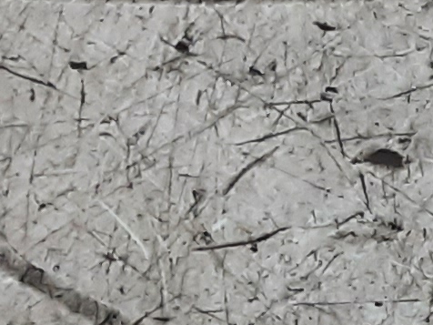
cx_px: 1310
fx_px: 2314
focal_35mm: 185
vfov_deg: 8.0
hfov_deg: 8.8
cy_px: 157
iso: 125
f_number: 1.9
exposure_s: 1/50
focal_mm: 2.91
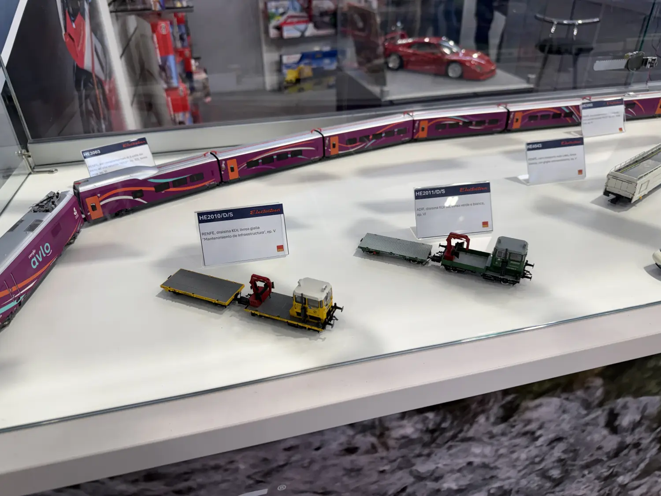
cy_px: 248
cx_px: 330
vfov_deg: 56.8
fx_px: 458
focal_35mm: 24
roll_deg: +0.8
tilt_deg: -32.7
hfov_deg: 71.6
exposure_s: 1/100
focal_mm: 6.76
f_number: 1.78
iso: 80
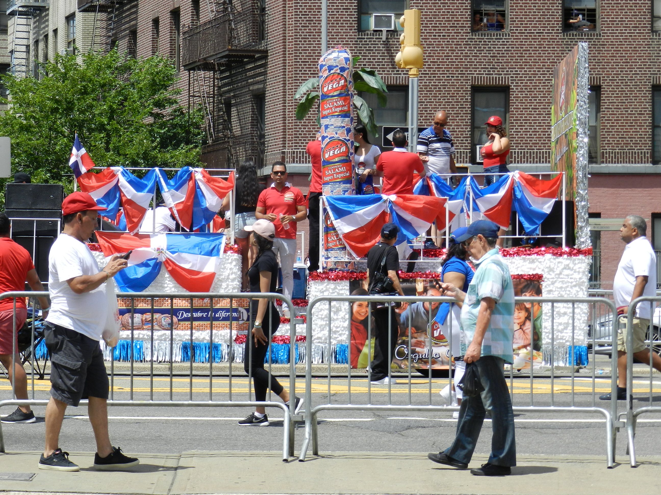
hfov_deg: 17.1
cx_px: 330
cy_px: 248
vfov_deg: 12.9
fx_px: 2196
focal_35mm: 115
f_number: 4.8
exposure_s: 1/800
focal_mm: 20.5
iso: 160
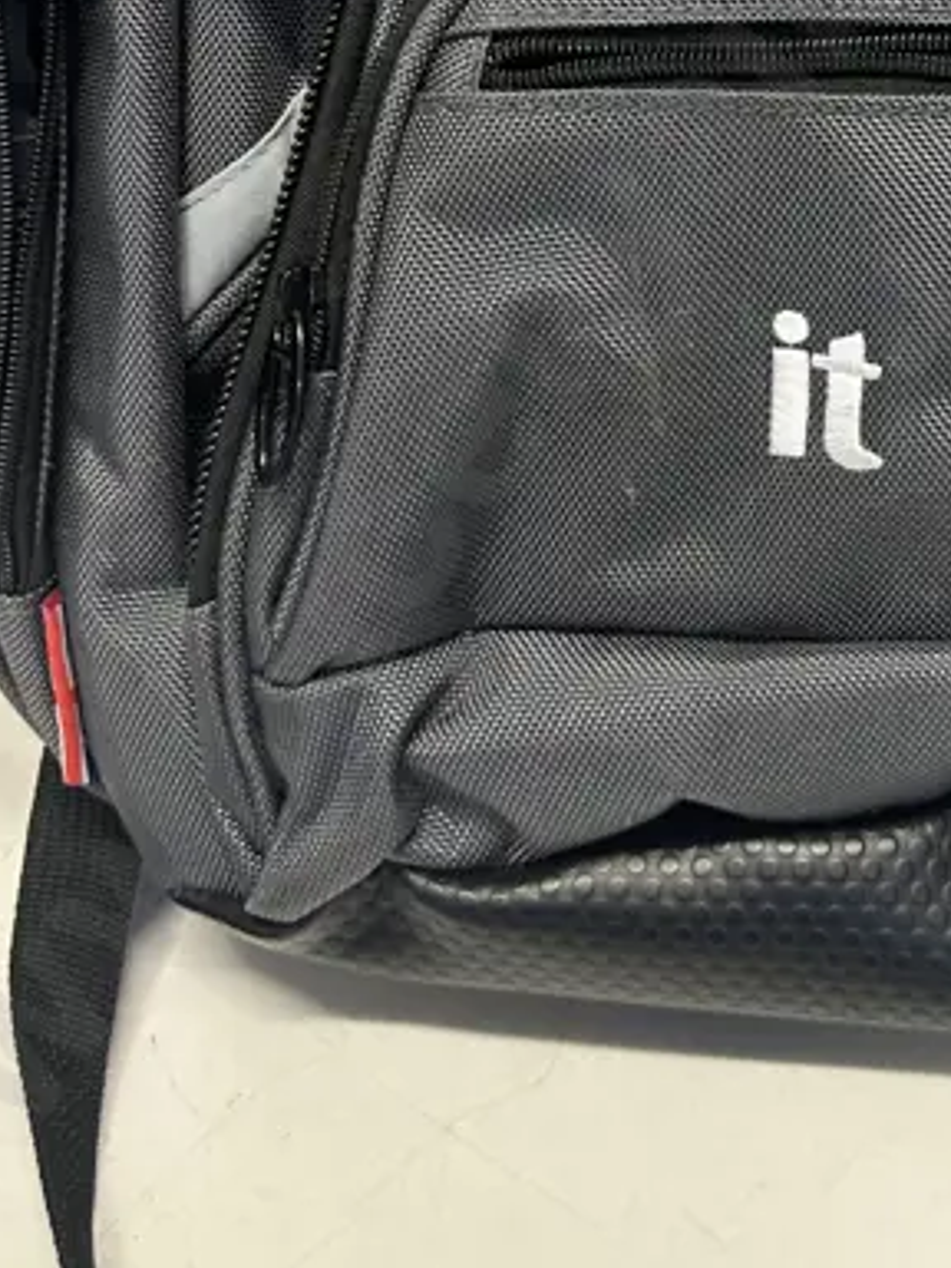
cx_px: 872
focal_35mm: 64
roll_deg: +0.2
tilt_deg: -23.5
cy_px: -89
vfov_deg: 27.9
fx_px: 2344
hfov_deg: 22.3
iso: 125
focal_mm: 6.86
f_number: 1.78
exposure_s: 1/50
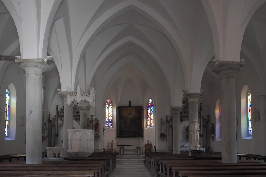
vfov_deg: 47.9
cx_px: 133
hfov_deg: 67.4
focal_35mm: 27
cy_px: 88
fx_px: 199
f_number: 6.4
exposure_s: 1/30
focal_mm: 18
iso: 3200
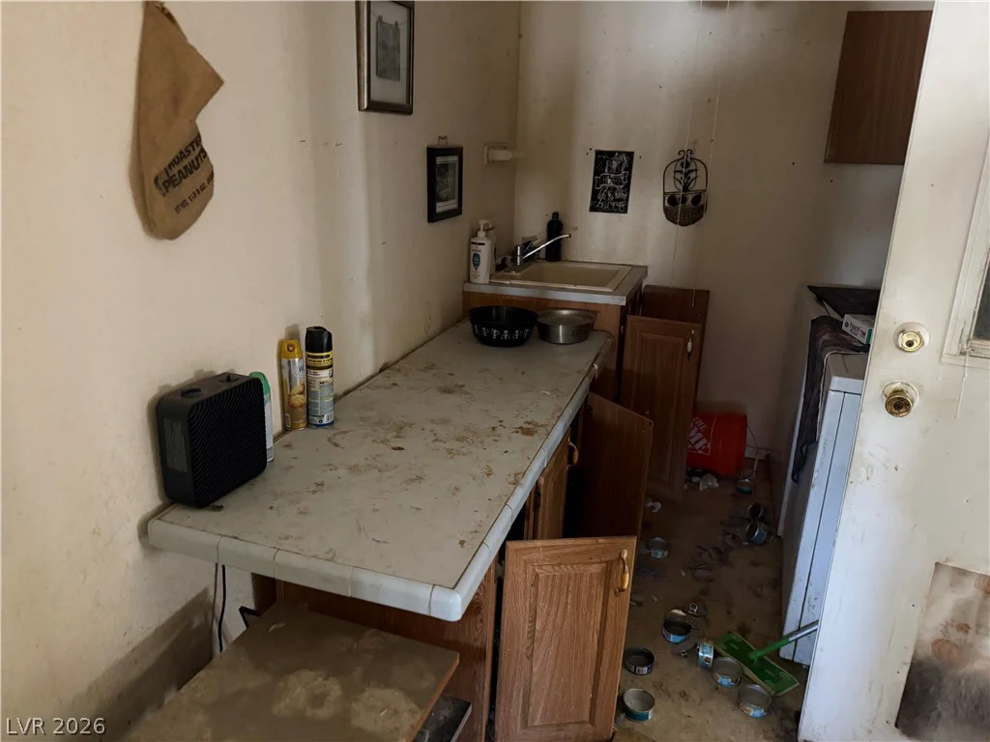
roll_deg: -1.7
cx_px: 495
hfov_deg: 71.6
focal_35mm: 24
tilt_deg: -18.1
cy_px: 371
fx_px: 686
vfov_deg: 56.8
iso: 1000
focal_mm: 6.76
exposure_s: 1/31
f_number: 1.78
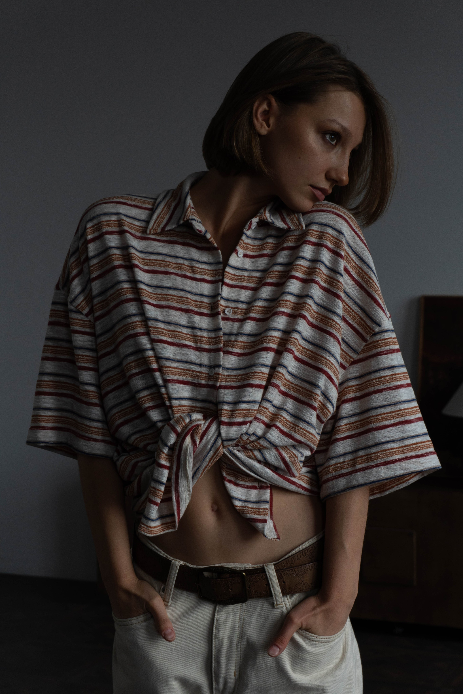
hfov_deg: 18.2
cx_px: 232
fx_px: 1447
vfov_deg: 27.0
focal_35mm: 75
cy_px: 347
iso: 400
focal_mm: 50
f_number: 5.6
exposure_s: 1/250
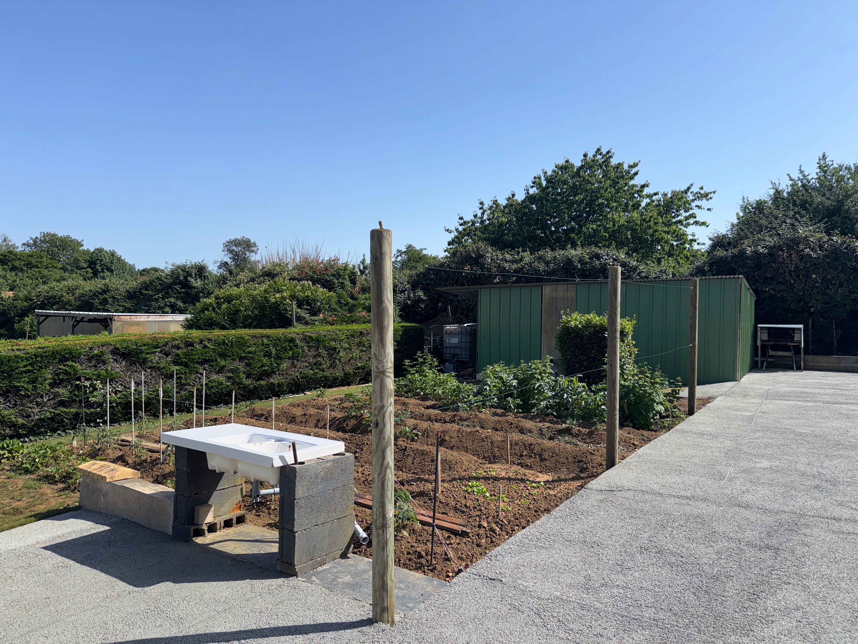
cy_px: 322
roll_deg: -0.3
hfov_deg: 71.6
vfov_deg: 56.8
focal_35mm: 24
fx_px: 595
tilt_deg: -3.7
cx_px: 429
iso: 50
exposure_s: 1/6410
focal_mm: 6.76
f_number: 1.78
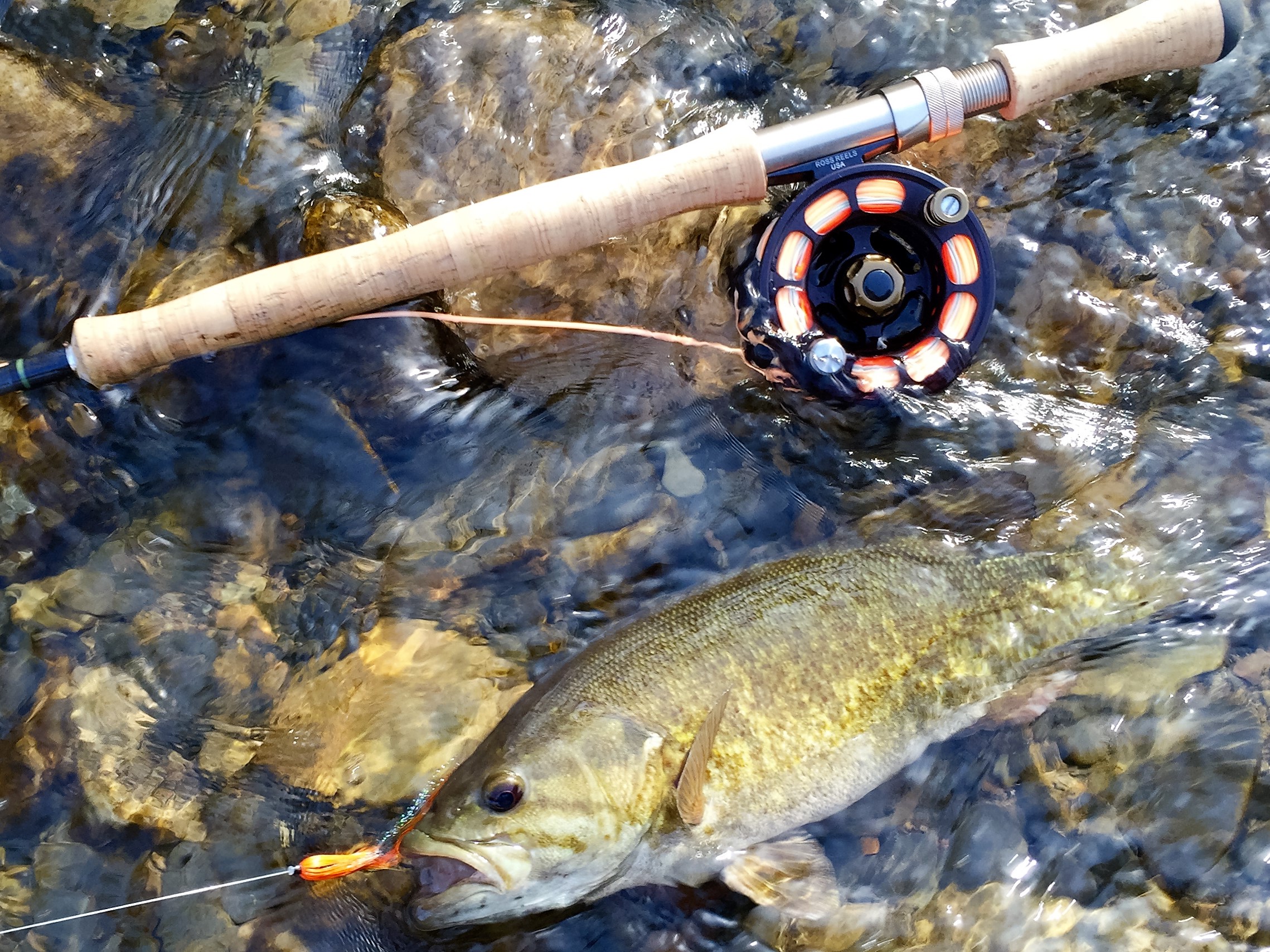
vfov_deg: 48.2
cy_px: 476
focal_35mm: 29
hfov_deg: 61.7
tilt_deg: -75.8
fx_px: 1064
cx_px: 635
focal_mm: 4.15
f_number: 2.2
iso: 32
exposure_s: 1/121
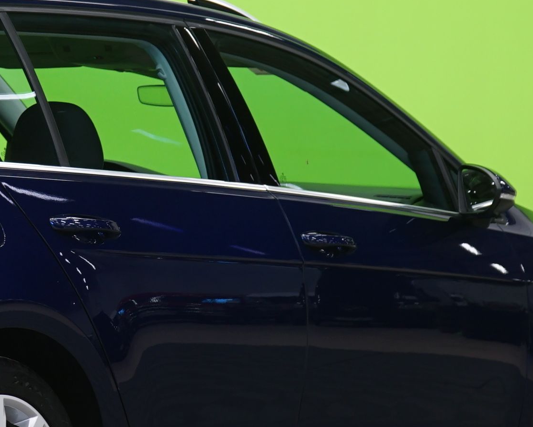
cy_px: 174
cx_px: -70
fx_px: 2460
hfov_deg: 12.1
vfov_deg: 9.9
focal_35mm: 156
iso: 400
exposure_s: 1/6
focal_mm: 47
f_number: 5
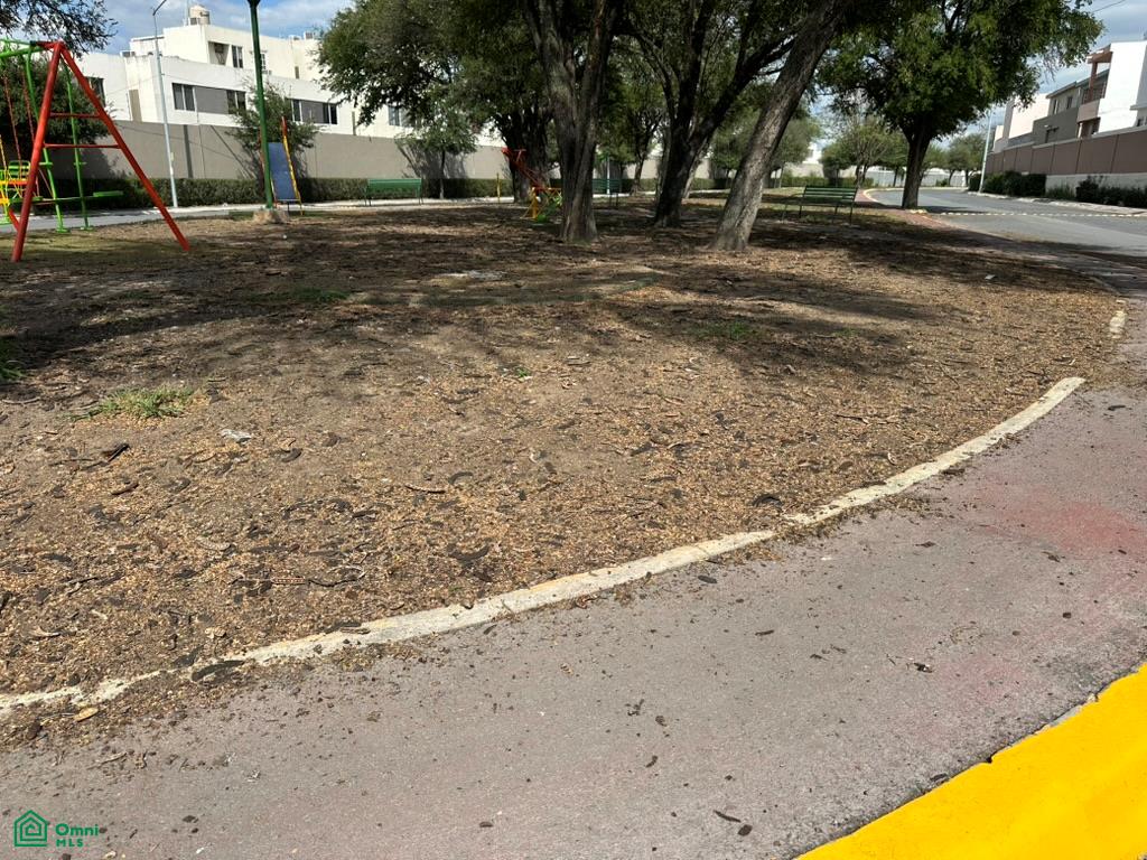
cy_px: 430
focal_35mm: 24
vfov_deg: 56.8
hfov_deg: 71.6
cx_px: 574
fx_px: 795
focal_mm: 6.86
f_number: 1.78
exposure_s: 1/5263
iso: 80
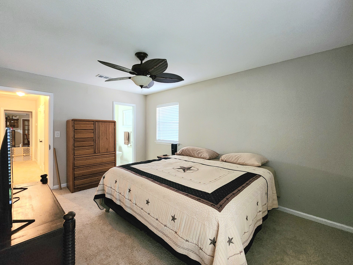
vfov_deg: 85.7
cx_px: 169
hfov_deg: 102.0
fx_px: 143
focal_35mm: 14
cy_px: 130
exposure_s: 1/30
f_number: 2.2
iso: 500
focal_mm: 2.2
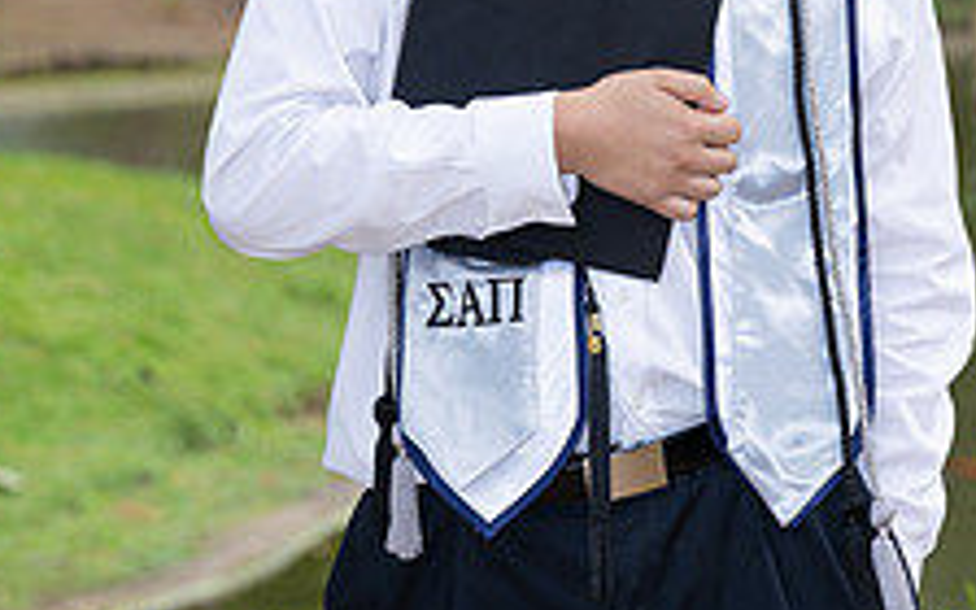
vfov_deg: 5.6
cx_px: 553
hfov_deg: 8.9
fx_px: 6251
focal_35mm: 235
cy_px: 13
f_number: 5.6
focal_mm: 115
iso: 200
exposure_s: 1/200
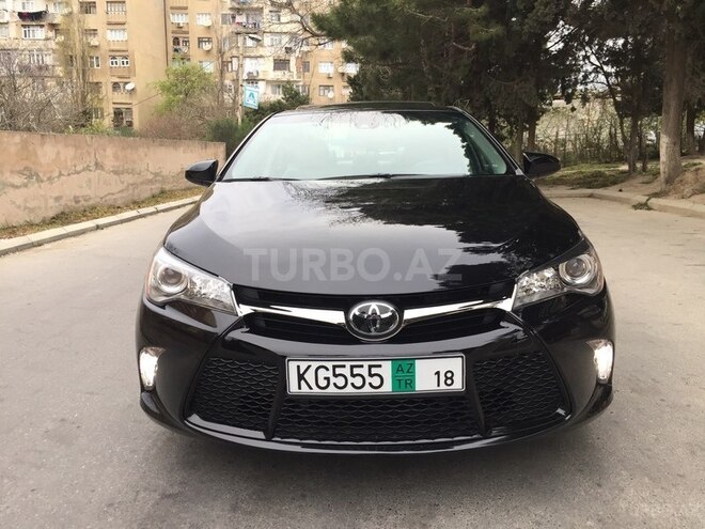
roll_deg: -1.3
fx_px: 591
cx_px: 352
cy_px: 264
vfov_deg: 48.2
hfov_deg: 61.7
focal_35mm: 29
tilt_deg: -11.3
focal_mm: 4.15
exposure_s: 1/100
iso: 50
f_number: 2.2
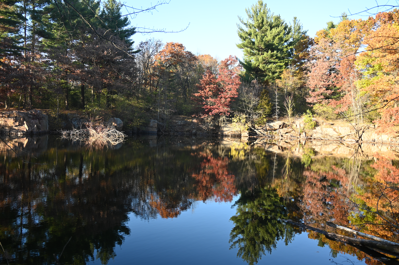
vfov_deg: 39.9
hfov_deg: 57.3
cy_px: 132
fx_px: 365
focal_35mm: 33
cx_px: 200
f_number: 4.2
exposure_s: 1/250
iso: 220
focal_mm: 33
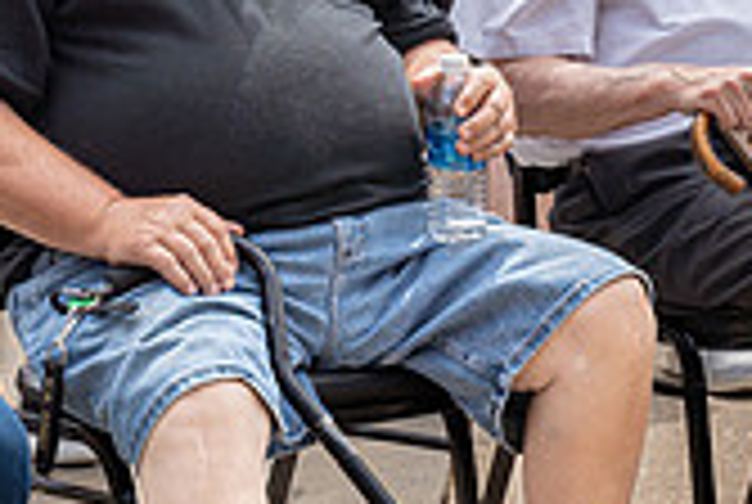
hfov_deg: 9.5
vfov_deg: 6.6
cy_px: -34
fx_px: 4353
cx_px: 1247
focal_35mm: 208
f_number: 4
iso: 200
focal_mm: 60
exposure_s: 1/1000
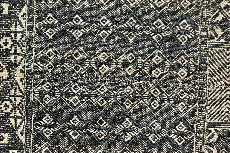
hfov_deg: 24.6
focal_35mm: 82
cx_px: 115
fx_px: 527
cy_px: 76
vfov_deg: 16.5
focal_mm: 55
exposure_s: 1/80
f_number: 5.6
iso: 200
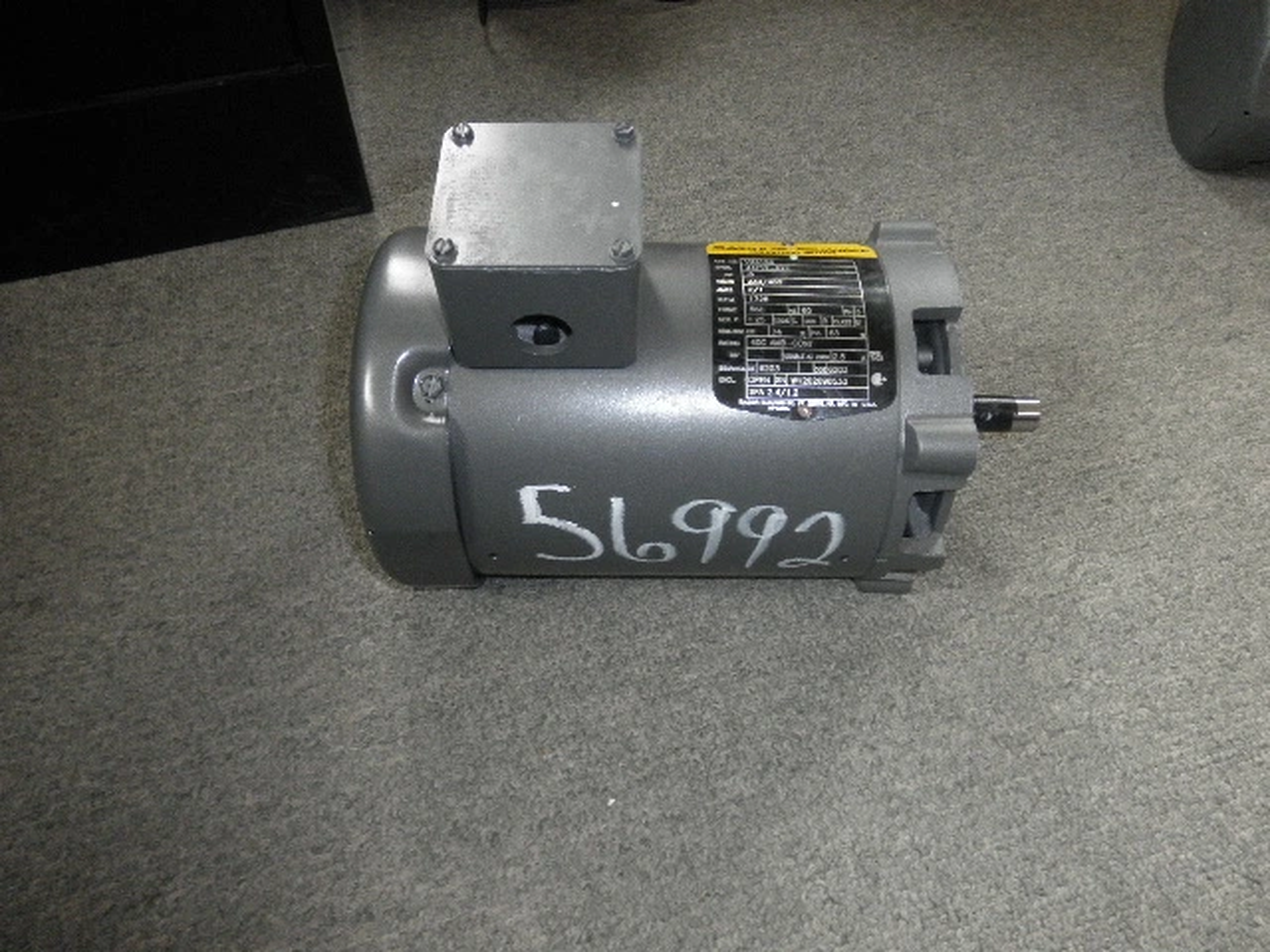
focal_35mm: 28
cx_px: 635
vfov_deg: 49.7
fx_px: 1027
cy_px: 476
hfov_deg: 63.4
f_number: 3
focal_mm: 5
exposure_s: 1/30
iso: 200
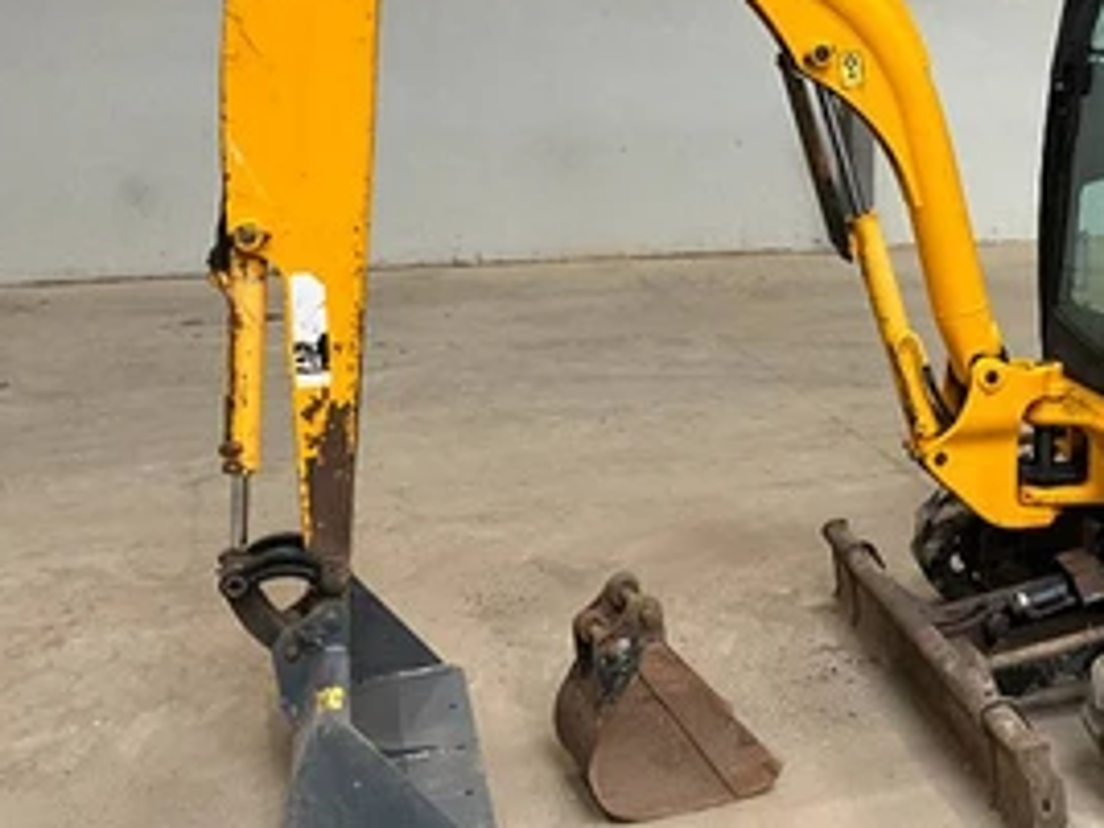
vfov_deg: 27.8
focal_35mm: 52
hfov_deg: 35.2
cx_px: 943
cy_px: 251
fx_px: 1658
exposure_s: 1/60
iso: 125
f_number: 1.8
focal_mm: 3
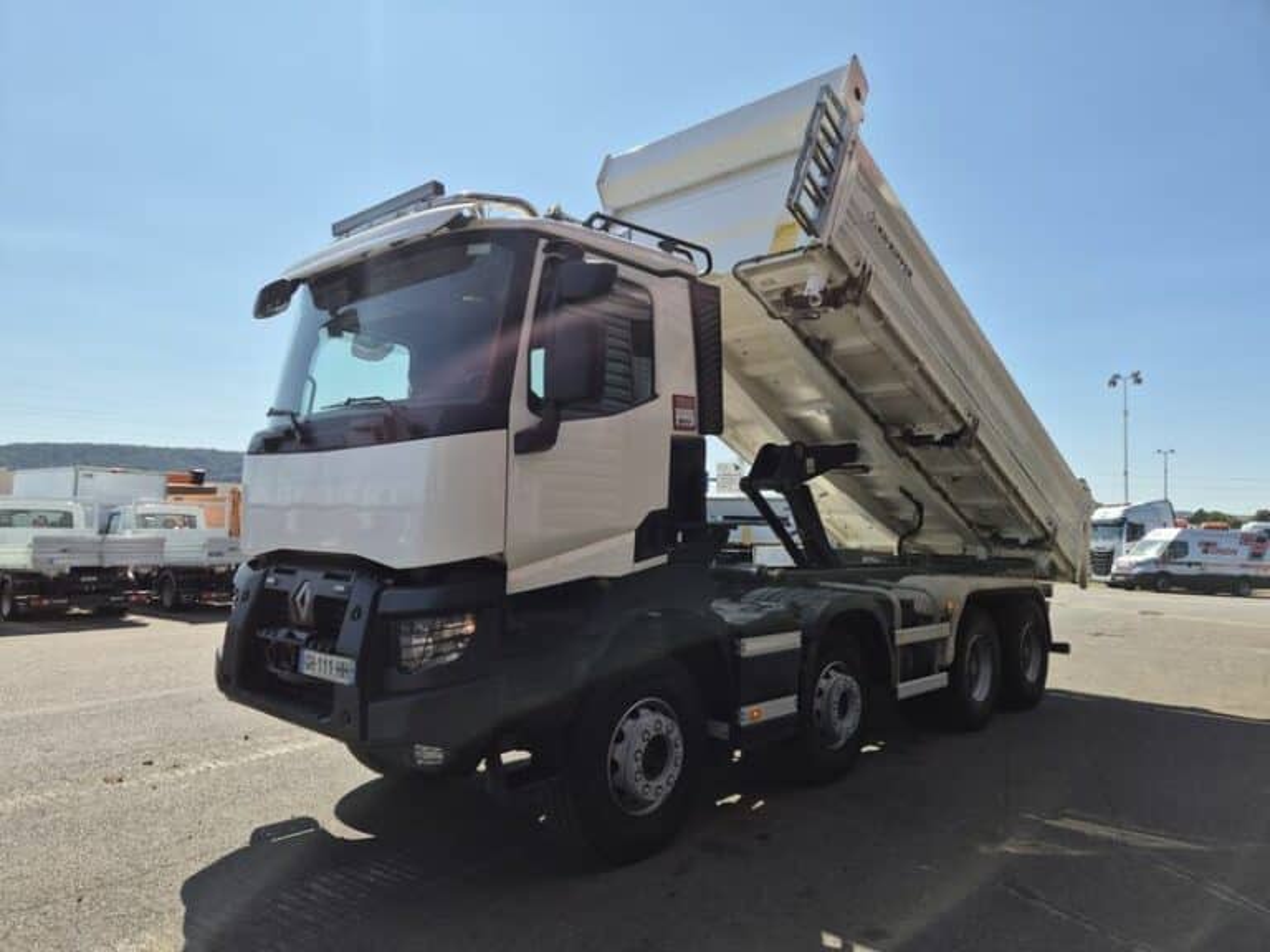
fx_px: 844
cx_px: 635
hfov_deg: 73.9
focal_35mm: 23
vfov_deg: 58.9
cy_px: 476
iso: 25
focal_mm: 5.4
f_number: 1.8
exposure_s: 1/1968
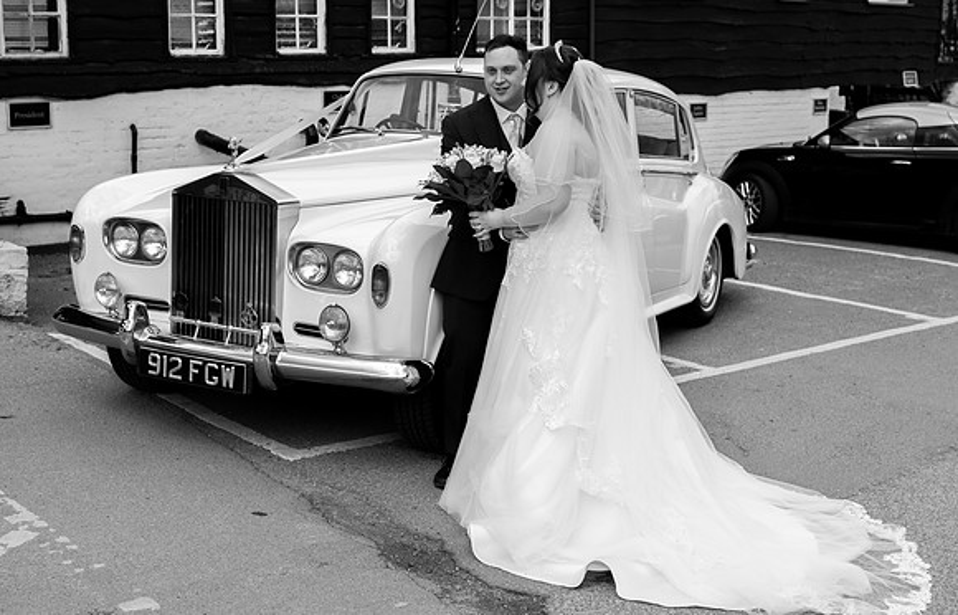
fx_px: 1317
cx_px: 492
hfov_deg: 40.0
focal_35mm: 50
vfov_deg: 26.3
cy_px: 283
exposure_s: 1/250
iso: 100
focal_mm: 35
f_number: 5
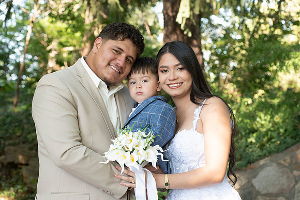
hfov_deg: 23.6
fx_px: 719
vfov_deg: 15.8
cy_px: 95
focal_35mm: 86
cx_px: 158
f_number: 6.3
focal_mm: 80
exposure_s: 1/250
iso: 800
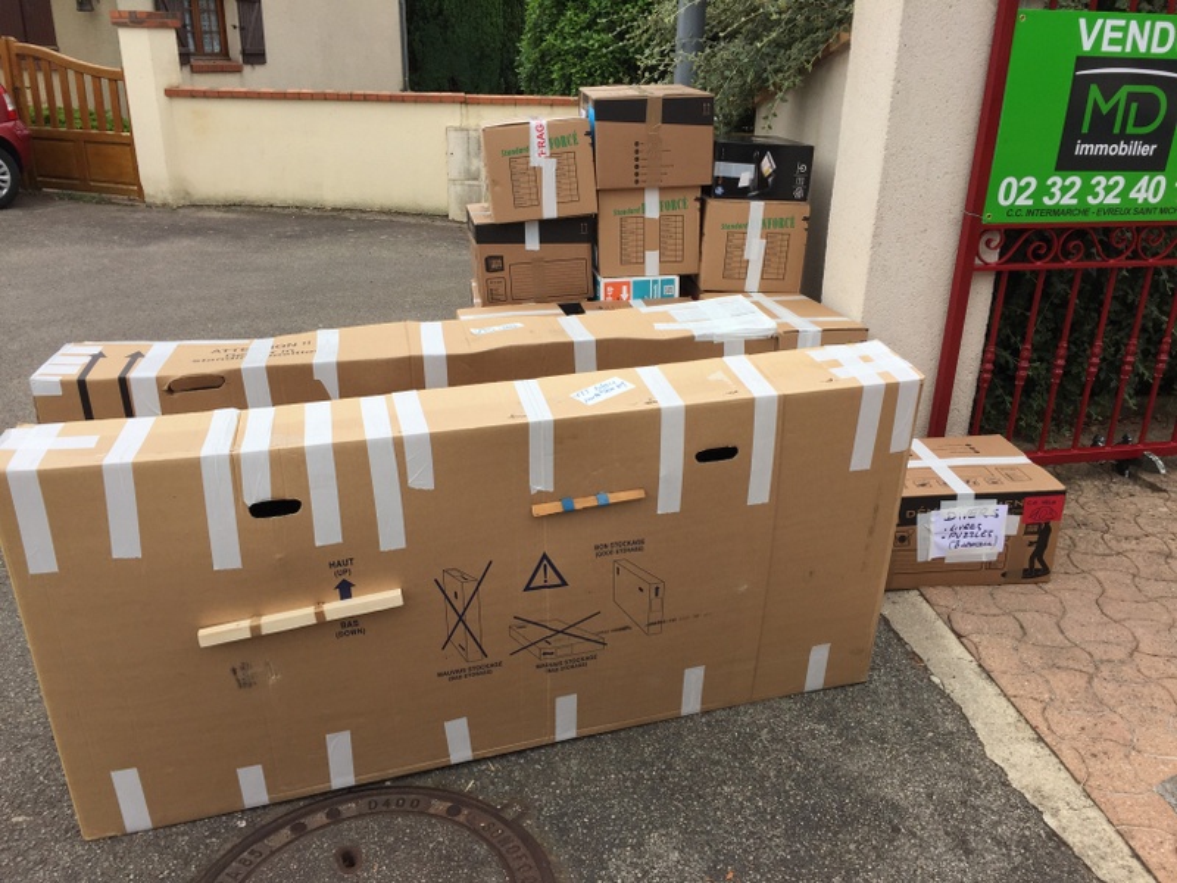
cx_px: 588
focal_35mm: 29
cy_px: 442
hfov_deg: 61.7
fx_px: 986
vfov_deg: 48.2
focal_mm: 4.15
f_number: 2.2
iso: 32
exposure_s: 1/434
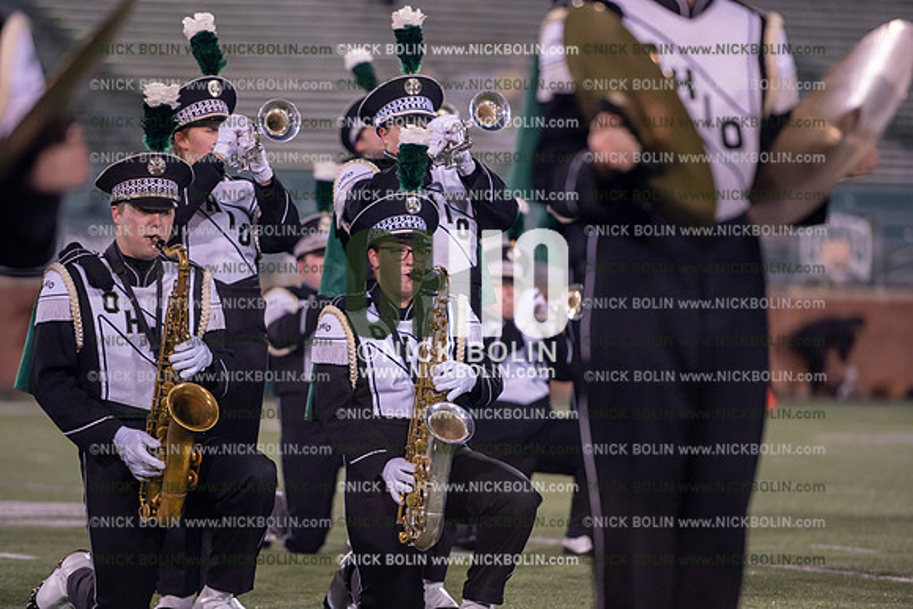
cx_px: 456
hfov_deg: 10.3
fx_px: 5073
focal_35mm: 200
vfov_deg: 6.9
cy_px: 304
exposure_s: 1/1250
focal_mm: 200
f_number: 2.8
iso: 2500
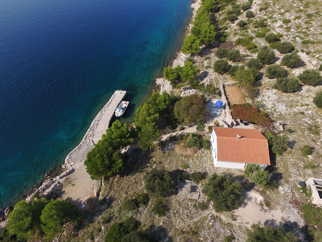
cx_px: 161
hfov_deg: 81.7
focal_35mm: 20
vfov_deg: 66.0
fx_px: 186
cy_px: 121
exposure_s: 1/1111
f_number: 2.8
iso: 100
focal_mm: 3.61
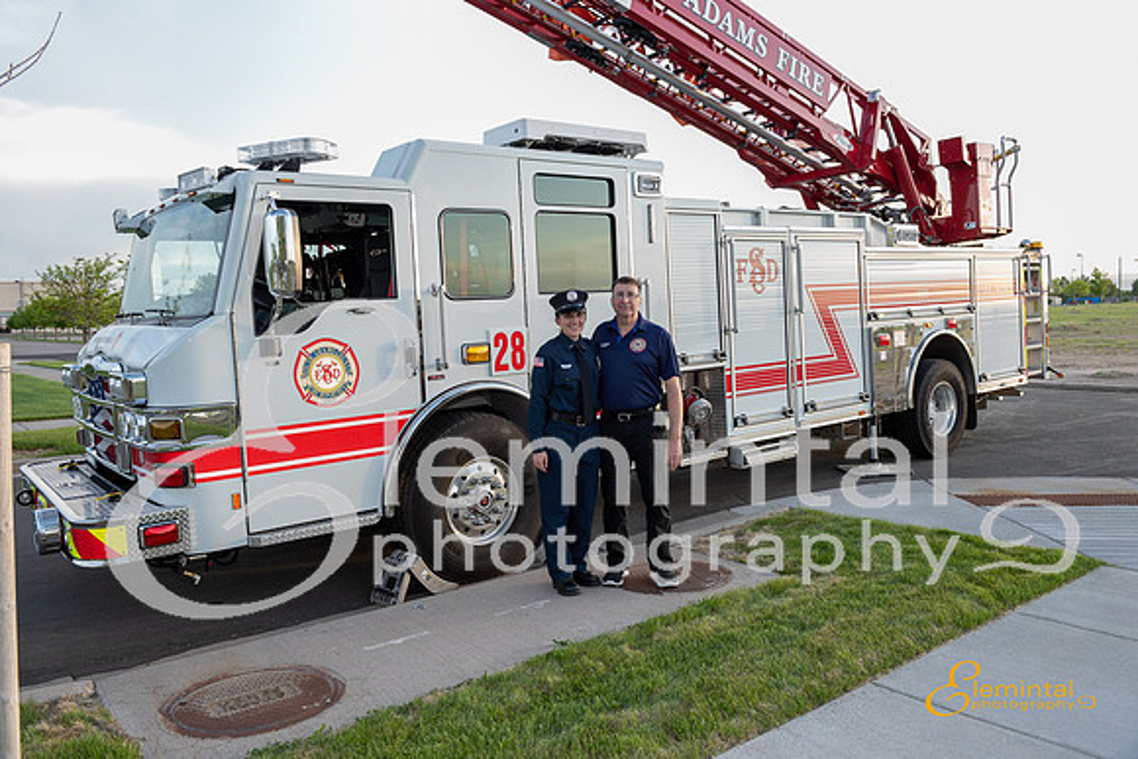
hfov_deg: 65.5
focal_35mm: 28
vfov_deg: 46.4
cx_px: 569
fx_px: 885
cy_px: 380
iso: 160
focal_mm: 28
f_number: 6.3
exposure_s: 1/60
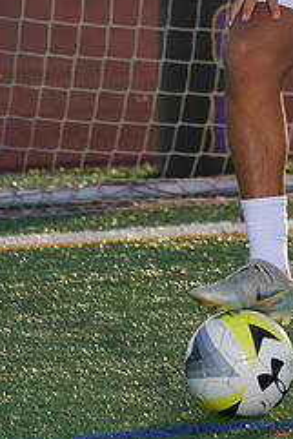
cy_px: -84
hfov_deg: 1.9
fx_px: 8704
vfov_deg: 2.9
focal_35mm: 714
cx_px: 338
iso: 100
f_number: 8
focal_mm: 297
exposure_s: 1/200
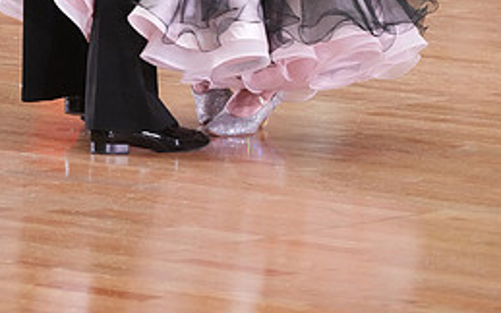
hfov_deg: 5.2
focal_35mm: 404
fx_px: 5517
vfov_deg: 3.2
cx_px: 227
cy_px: -222
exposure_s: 1/200
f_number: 6.3
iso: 4000
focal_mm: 177
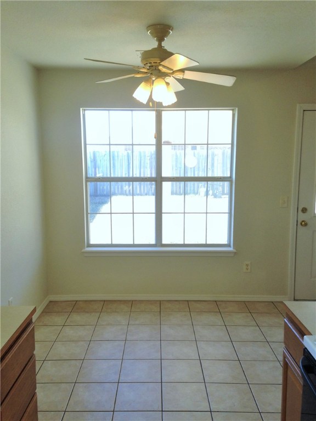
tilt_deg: -10.3
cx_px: 158
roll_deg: +0.1
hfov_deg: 42.9
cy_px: 210
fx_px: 402
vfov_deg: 55.4
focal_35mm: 33
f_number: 2.4
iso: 64
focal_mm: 4.12
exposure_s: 1/120
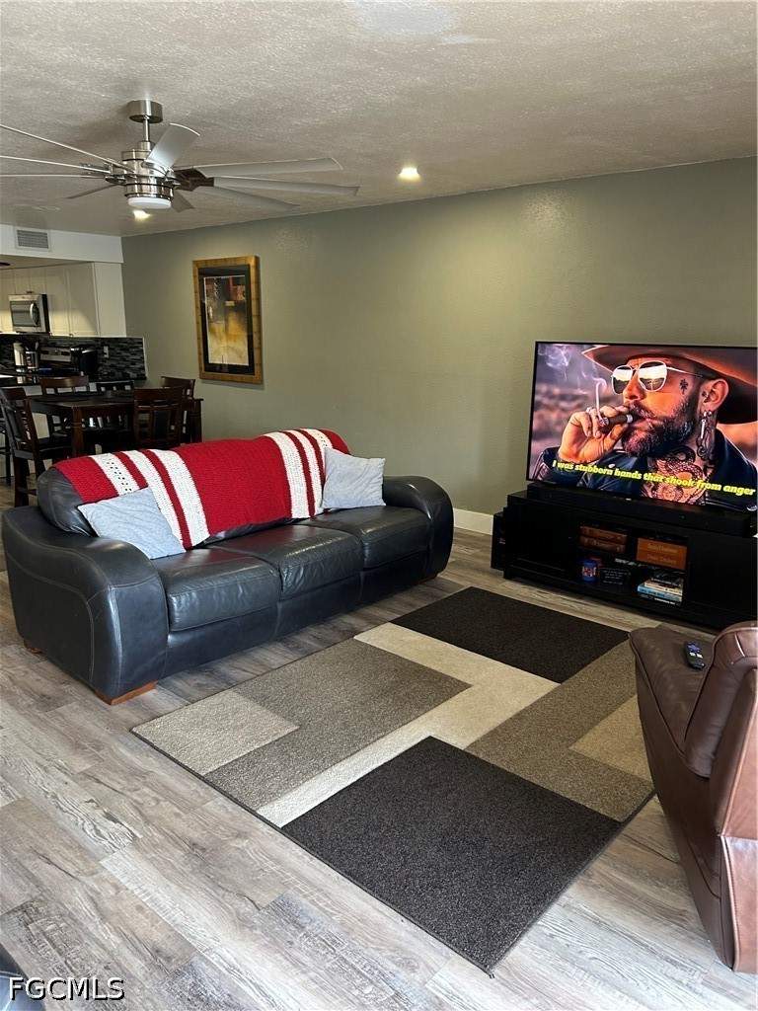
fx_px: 759
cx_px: 379
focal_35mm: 26
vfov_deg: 67.3
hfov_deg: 53.1
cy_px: 506
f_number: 1.5
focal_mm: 5.7
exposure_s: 1/60
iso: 160
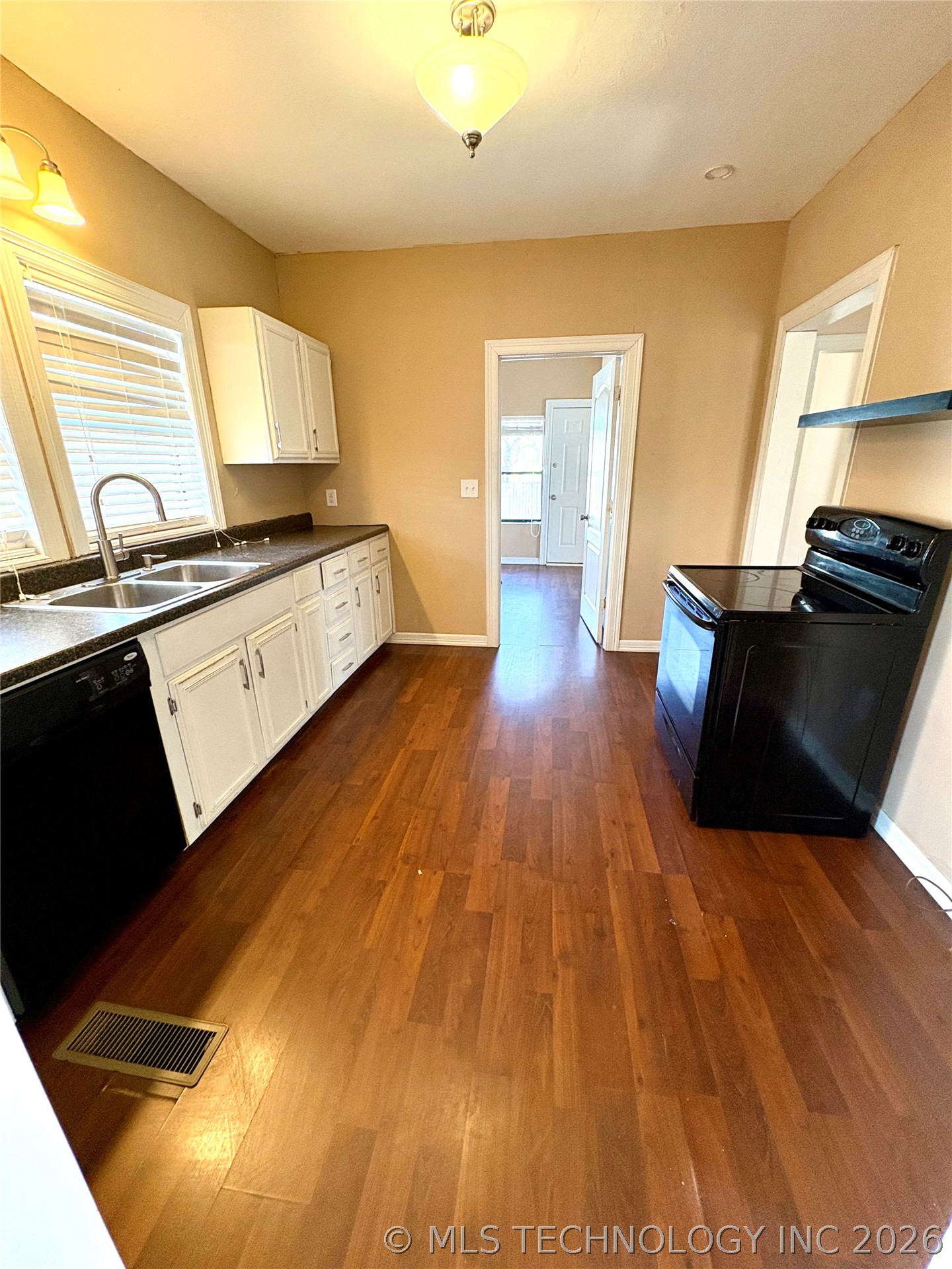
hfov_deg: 85.7
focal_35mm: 14
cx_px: 476
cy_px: 634
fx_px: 513
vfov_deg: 102.1
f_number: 2.2
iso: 400
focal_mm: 2.22
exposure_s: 1/60
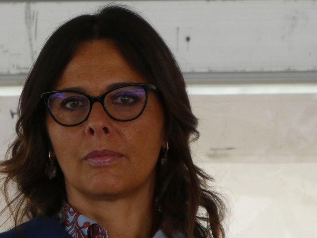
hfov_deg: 1.6
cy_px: 176
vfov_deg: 1.2
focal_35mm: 1204
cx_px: 123
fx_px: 11029
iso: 500
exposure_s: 1/100
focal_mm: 135.6
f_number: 5.6
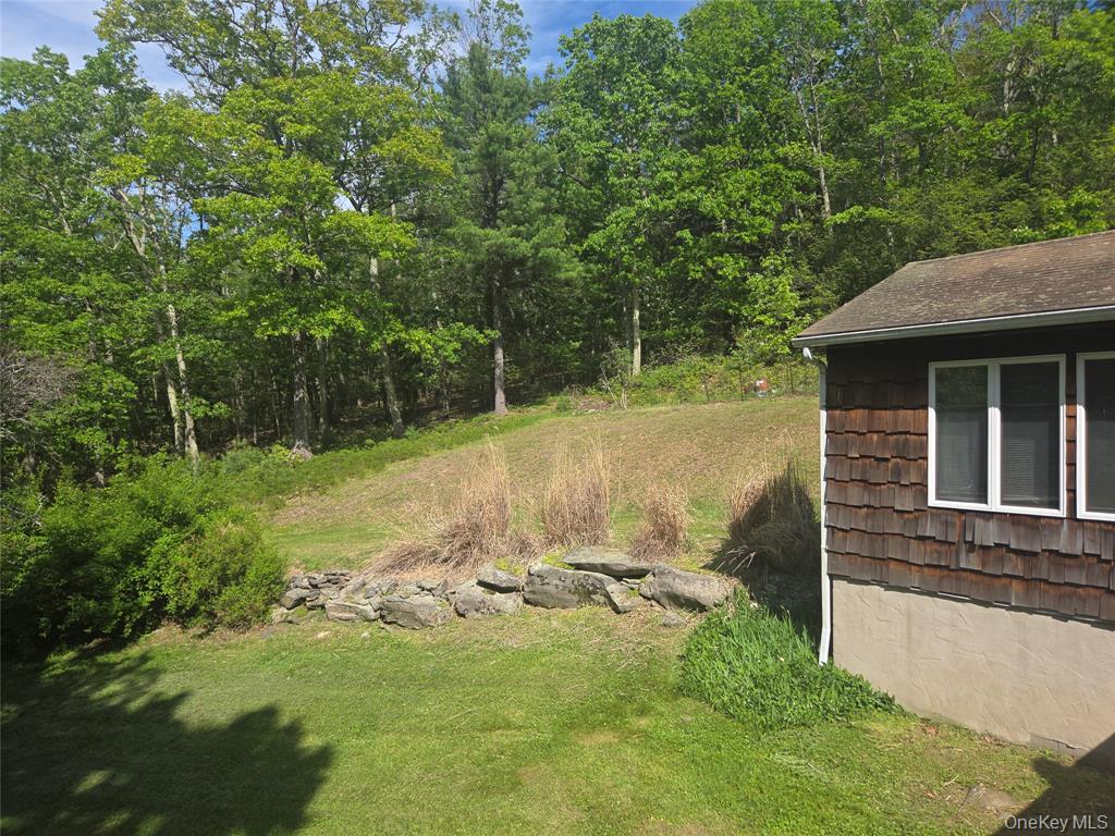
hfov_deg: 73.9
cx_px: 558
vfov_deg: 58.9
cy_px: 418
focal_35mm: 23
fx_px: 741
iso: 25
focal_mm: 5.4
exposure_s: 1/1283
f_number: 1.8
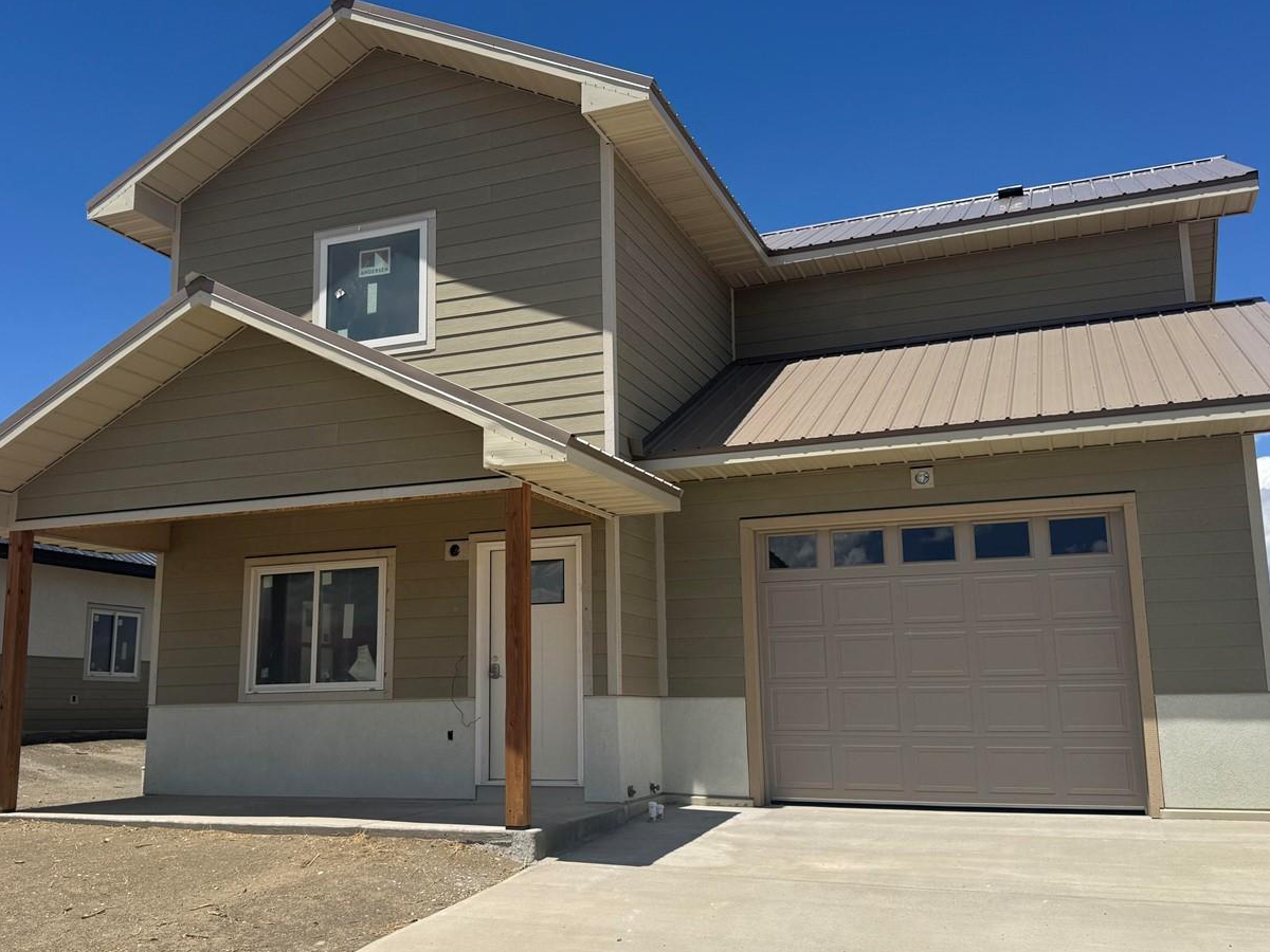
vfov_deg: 44.2
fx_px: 1174
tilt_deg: +9.7
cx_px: 574
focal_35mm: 32
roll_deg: +0.4
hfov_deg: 56.7
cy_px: 484
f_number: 1.78
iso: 80
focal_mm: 6.76
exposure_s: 1/6410
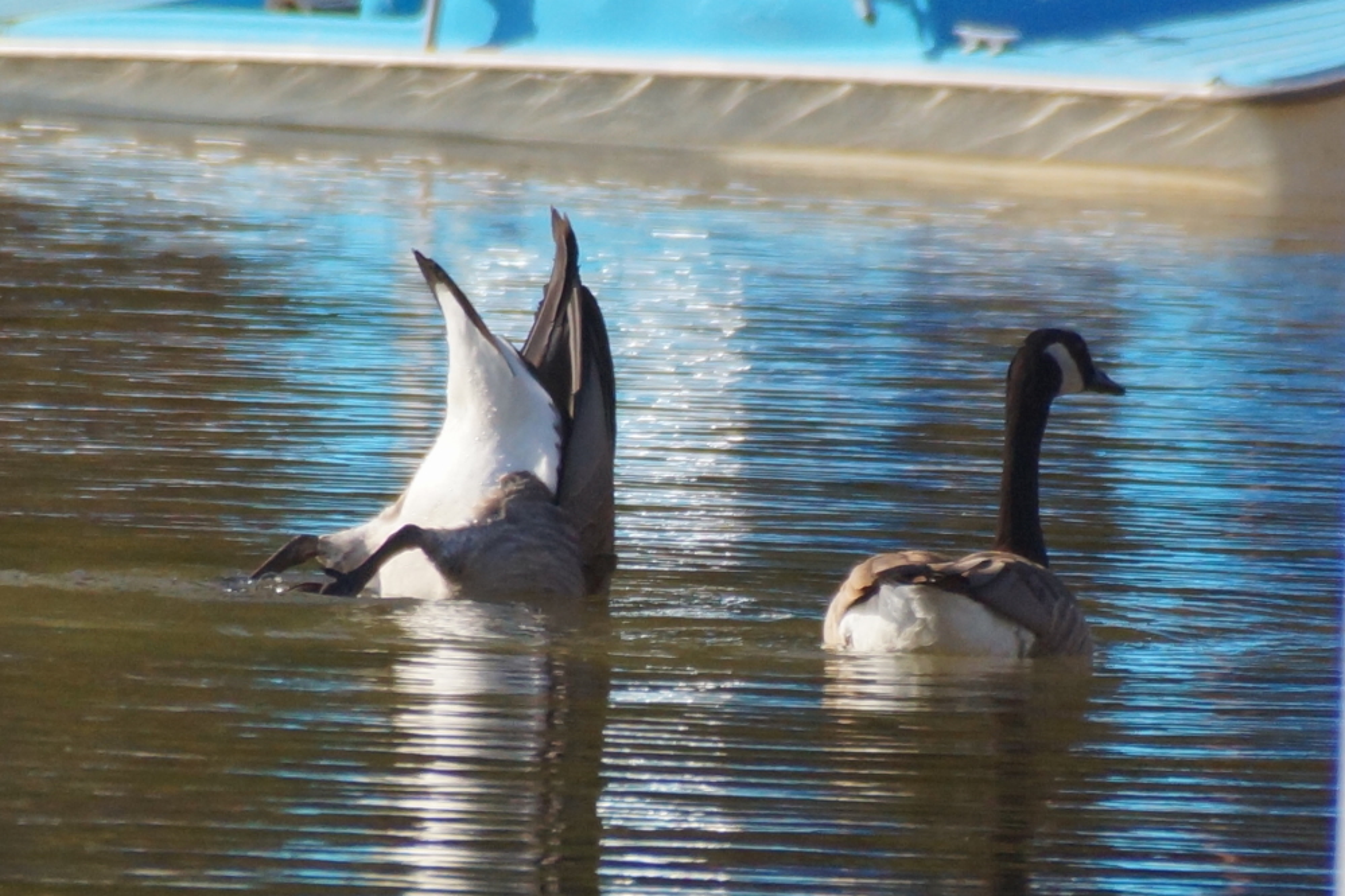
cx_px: 672
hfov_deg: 5.5
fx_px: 14009
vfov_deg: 3.7
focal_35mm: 375
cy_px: 448
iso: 400
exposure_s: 1/400
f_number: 6.3
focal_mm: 250
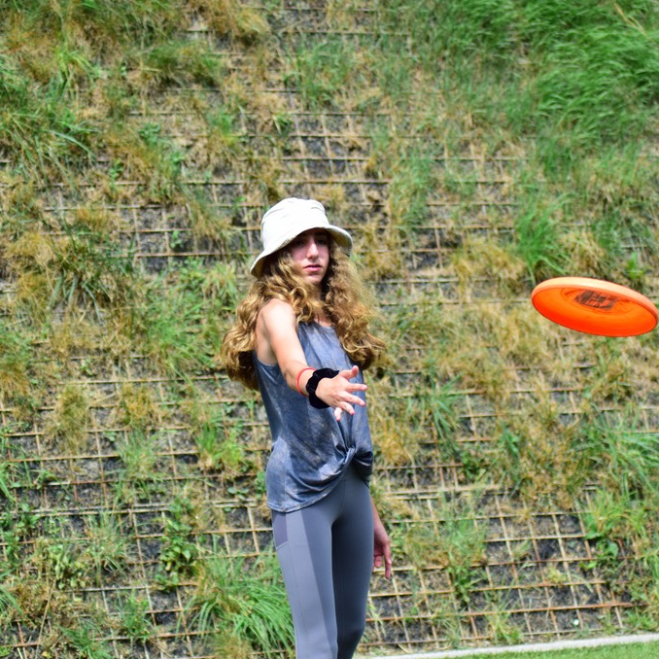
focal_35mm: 158
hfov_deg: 11.1
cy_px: 331
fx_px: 3403
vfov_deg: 11.1
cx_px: 331
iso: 400
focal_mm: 82
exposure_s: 1/1250
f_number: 5
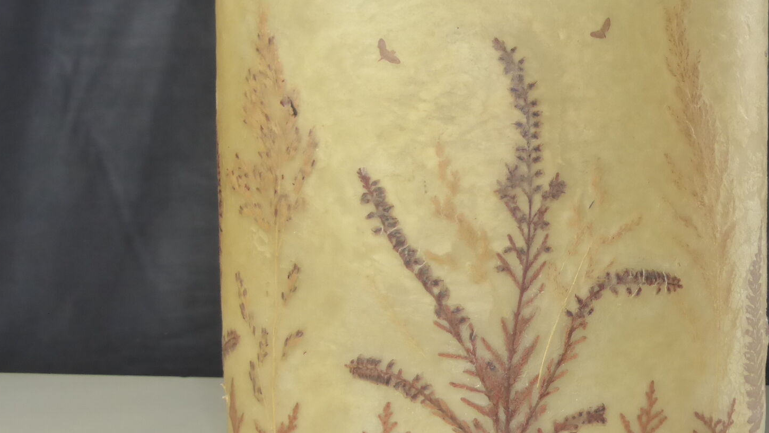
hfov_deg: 34.7
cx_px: 493
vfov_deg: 20.0
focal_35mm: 60
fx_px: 1224
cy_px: 178
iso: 200
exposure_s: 1/60
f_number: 3.9
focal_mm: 6.9
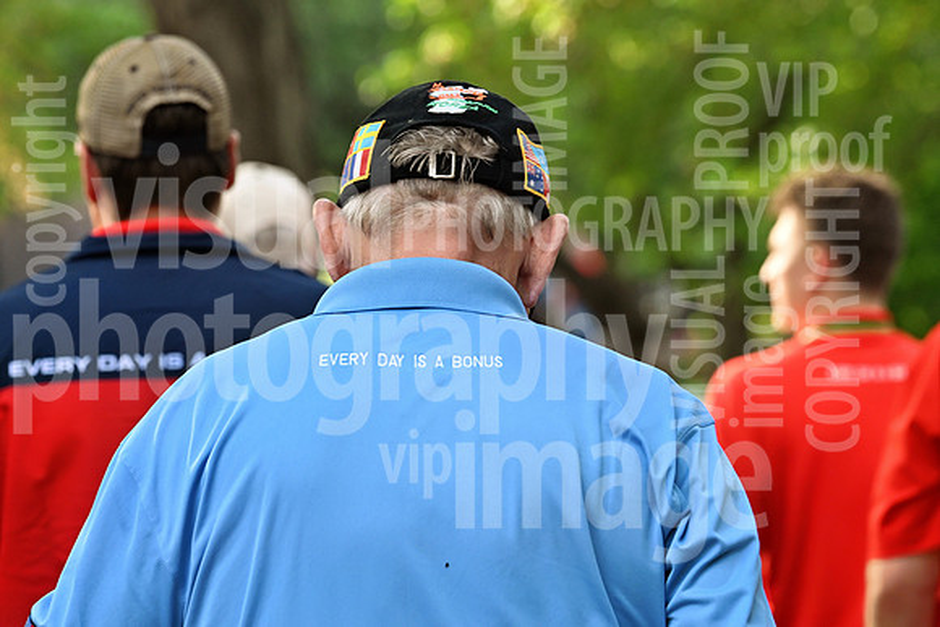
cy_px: 314
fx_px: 7835
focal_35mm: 300
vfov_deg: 4.6
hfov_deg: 6.9
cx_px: 470
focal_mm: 200
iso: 720
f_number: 7.1
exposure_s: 1/250
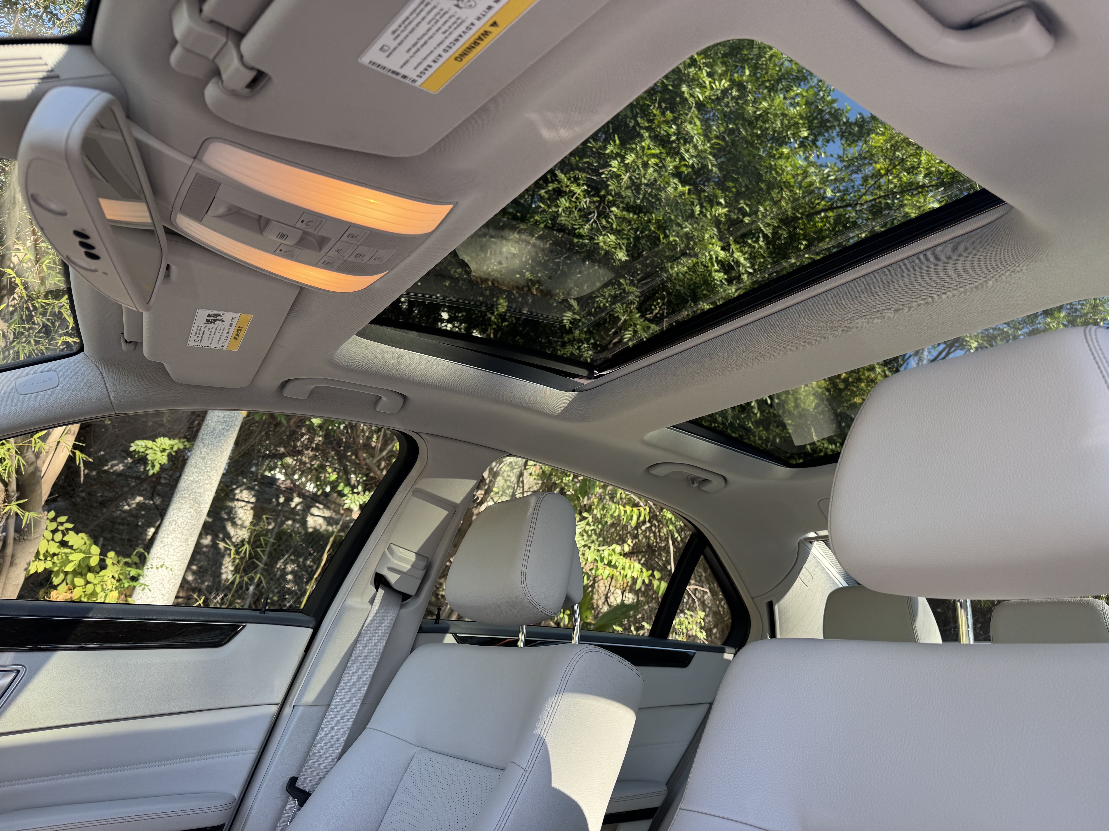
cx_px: 554
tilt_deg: +19.8
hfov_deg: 71.6
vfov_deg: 56.8
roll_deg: -13.3
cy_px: 416
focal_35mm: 24
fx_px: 769
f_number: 1.78
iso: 64
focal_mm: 6.76
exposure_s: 1/185
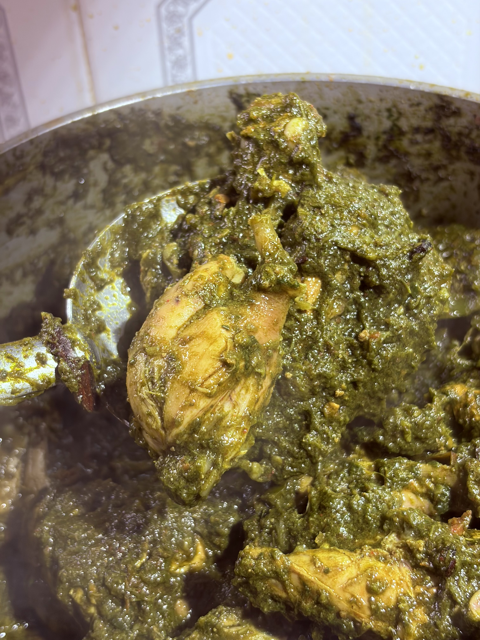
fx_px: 961
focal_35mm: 52
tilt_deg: -41.2
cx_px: 240
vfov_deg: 36.8
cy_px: 320
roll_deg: +4.2
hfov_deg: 28.0
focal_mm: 5.96
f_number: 1.6
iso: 80
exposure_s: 1/50
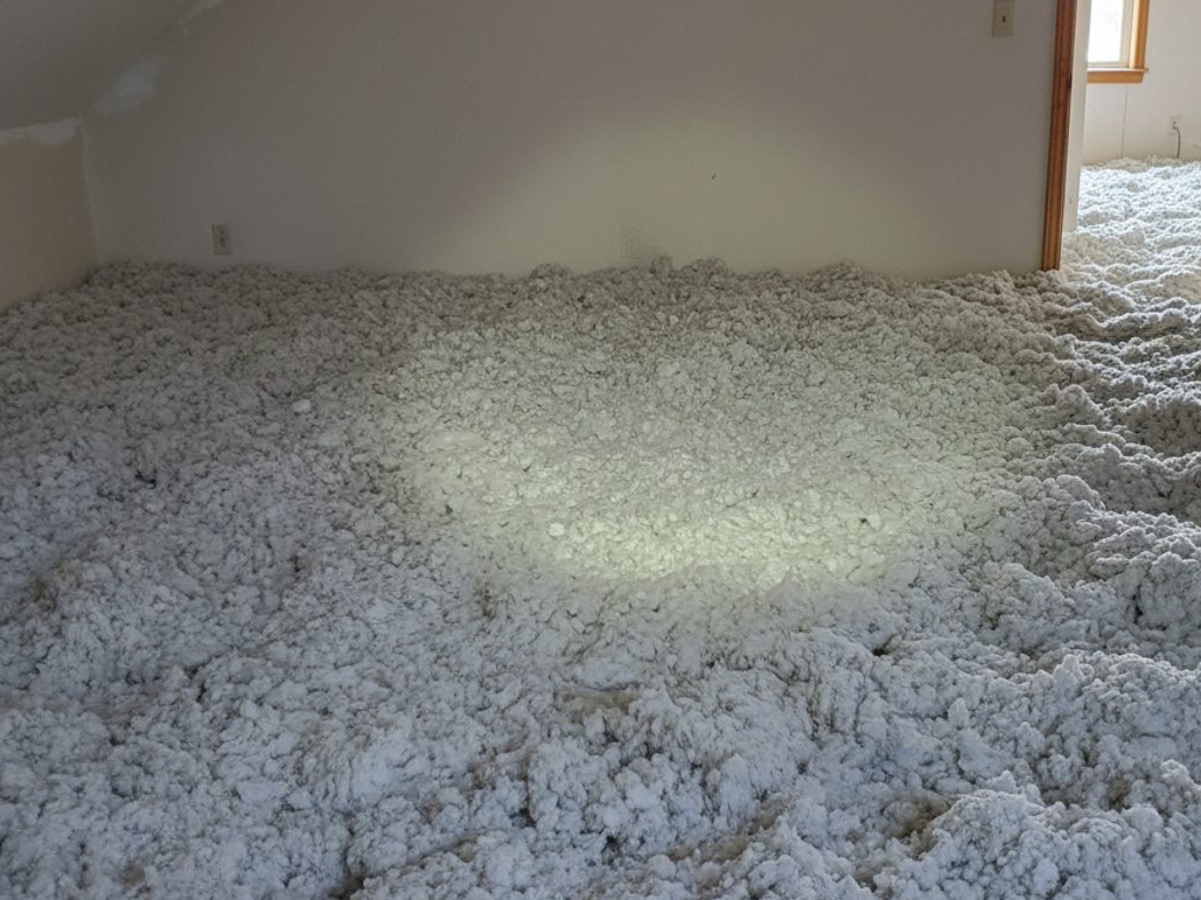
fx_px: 971
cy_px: 428
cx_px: 659
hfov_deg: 63.3
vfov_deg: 49.7
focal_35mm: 28
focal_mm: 6.8
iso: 1503
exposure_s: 1/1440
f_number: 1.68
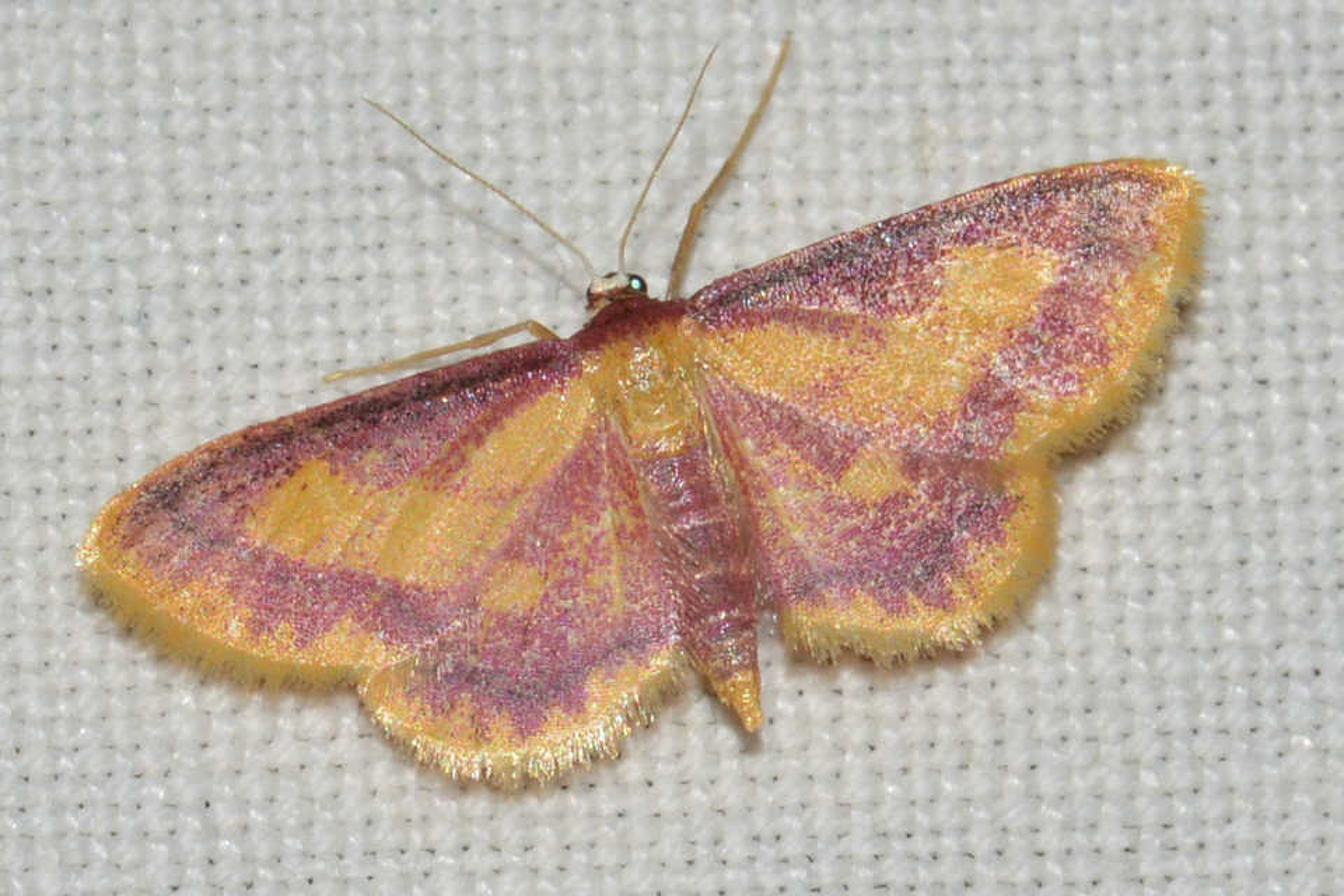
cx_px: 672
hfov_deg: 13.7
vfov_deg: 9.1
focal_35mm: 150
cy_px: 448
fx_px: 5600
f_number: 20
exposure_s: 1/200
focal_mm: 100
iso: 200
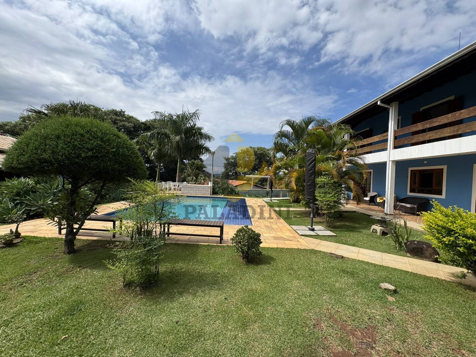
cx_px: 238
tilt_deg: -0.9
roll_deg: -2.6
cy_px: 178
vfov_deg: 85.7
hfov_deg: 102.1
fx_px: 193
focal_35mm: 14
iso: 40
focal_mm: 2.22
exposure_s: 1/2494
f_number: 2.2
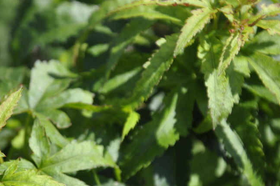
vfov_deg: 5.0
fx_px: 2137
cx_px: 38
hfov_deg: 7.5
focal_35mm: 275
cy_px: 163
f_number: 8
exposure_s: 1/250
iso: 200
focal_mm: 98
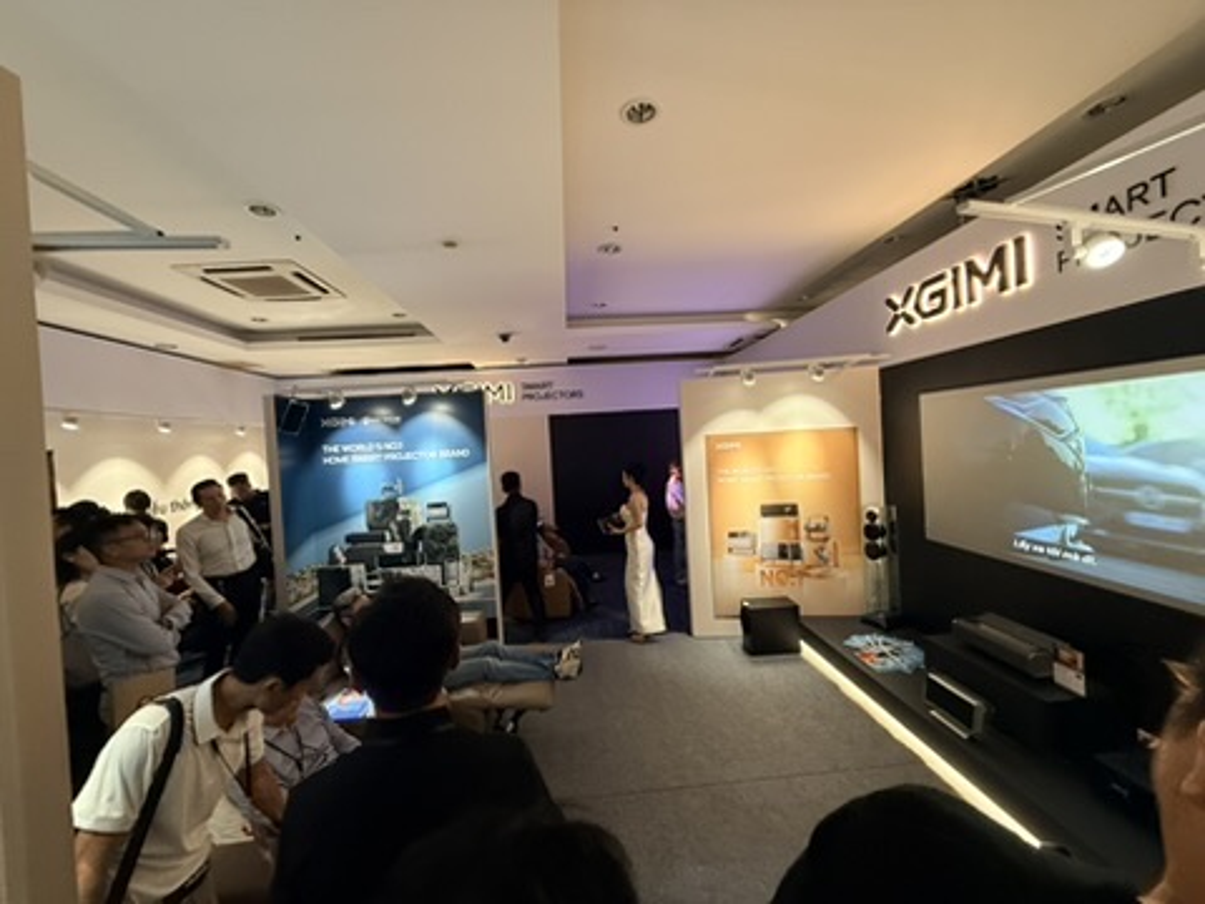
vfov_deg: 85.7
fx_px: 487
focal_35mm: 14
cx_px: 602
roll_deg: +4.6
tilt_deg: -0.3
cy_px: 452
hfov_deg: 102.1
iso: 400
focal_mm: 2.22
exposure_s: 1/60
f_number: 2.2
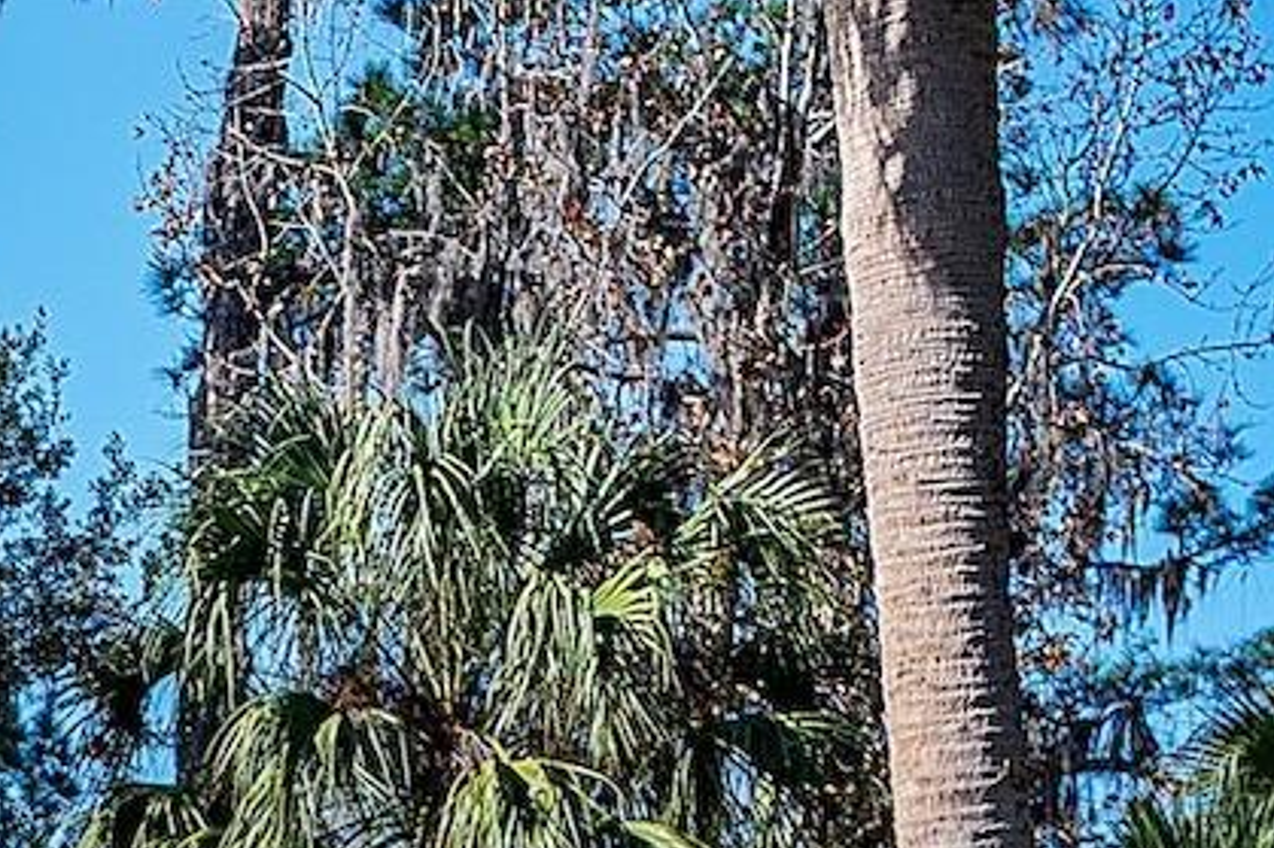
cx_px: -958
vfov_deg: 7.8
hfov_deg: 11.3
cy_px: 1433
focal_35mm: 171
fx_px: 6049
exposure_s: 1/1600
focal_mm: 35
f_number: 3.2
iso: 250
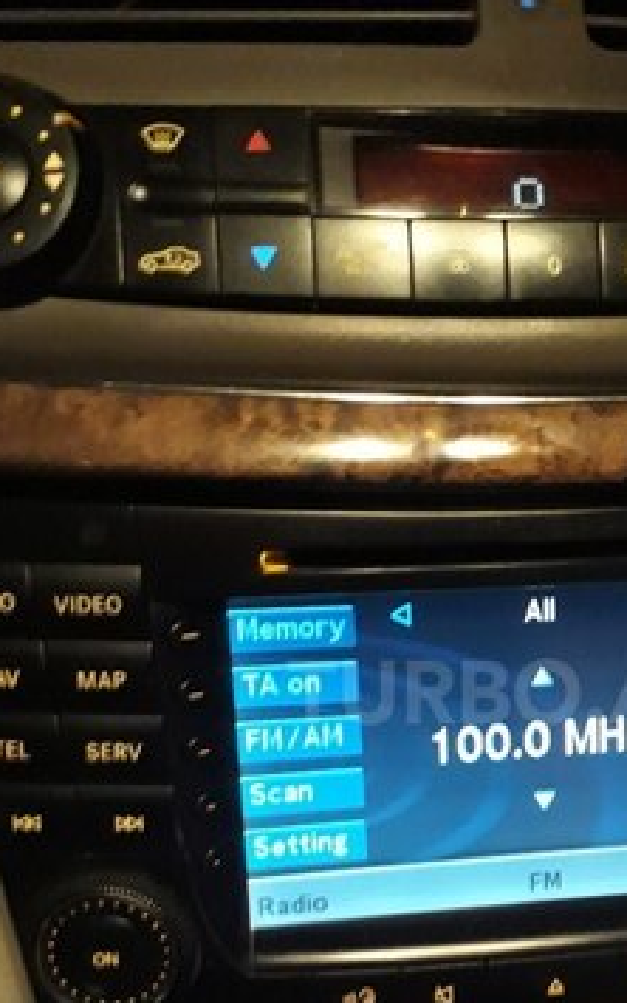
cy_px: 692
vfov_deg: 48.2
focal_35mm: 40
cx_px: 506
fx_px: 1093
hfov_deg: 31.2
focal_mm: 3.6
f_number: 1.9
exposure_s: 1/10
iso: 800
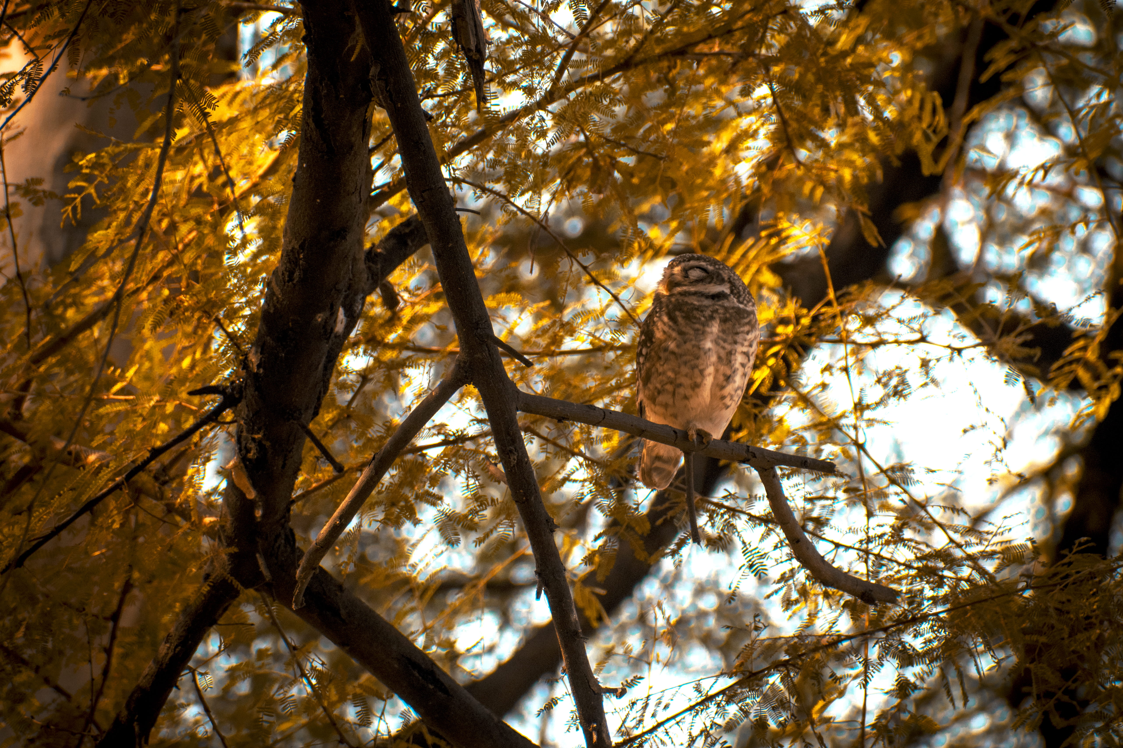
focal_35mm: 528
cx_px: 563
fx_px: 16469
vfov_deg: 2.6
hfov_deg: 3.9
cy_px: 335
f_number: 7.1
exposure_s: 1/500
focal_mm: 300
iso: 640
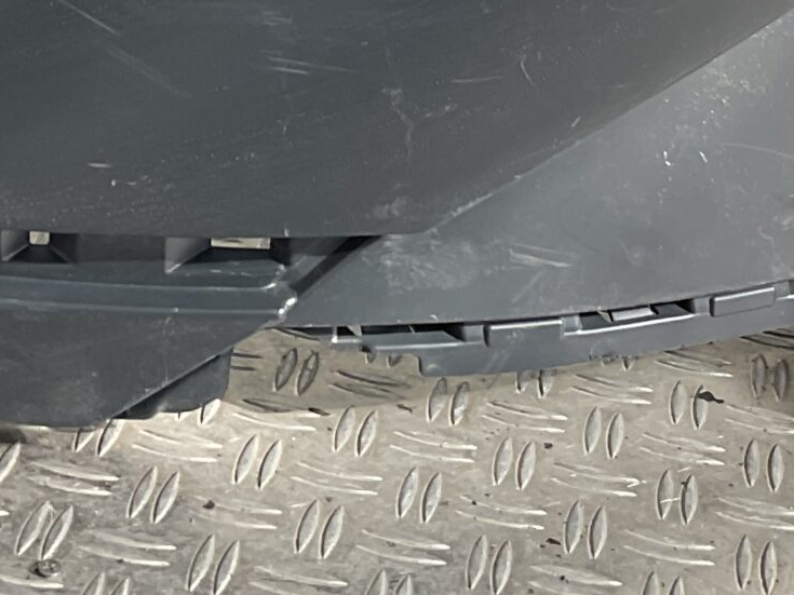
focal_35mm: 101
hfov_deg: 19.4
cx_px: 300
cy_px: -238
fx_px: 2316
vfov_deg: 13.9
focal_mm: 3
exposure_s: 1/327
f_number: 1.8
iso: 16
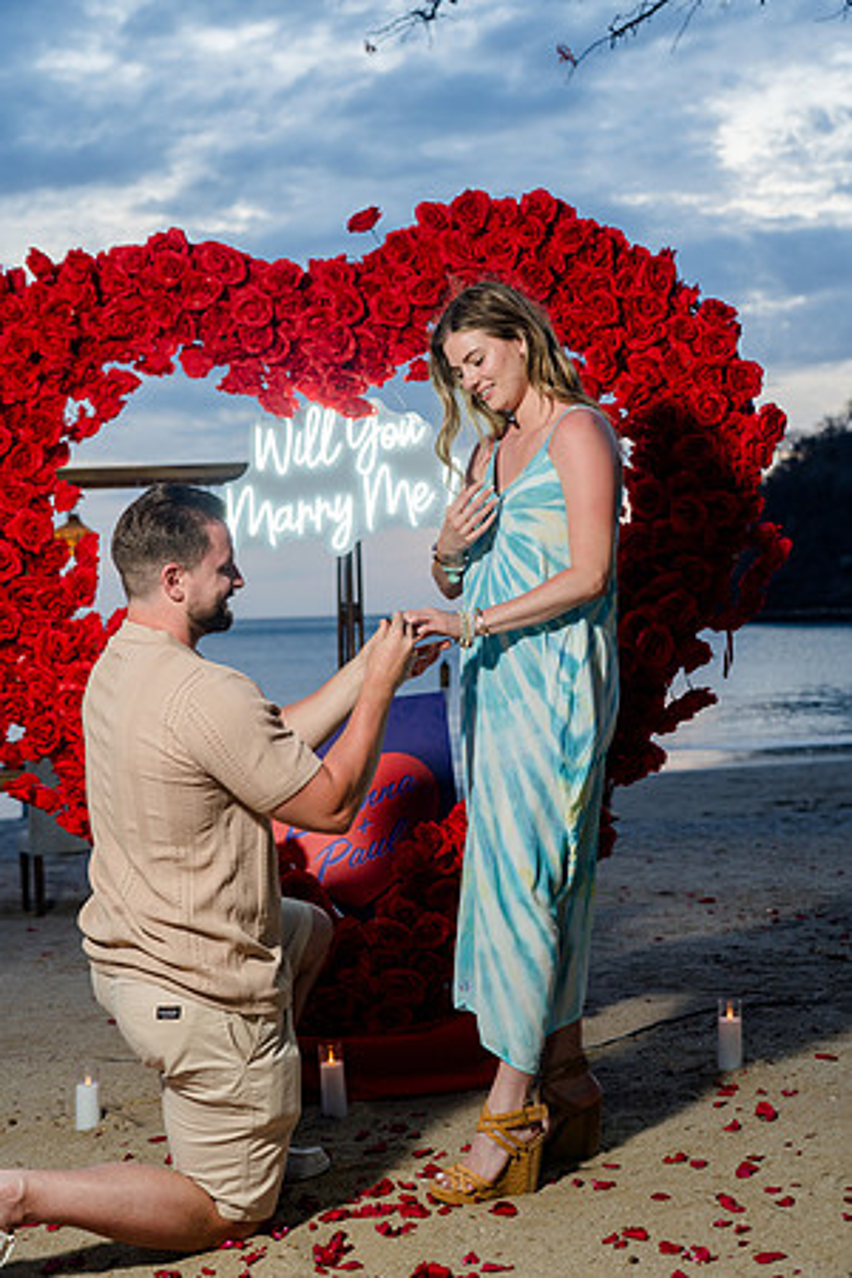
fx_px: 1739
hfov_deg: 27.5
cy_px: 639
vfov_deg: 40.3
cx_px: 426
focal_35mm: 49
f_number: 4
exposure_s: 1/160
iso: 400
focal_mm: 49
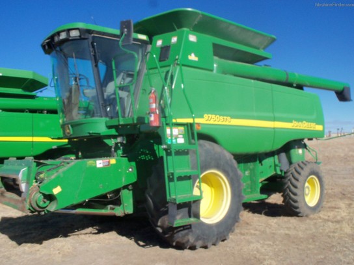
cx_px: 177
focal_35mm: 35
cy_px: 132
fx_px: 358
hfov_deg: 52.6
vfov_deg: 40.7
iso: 80
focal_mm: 6.3
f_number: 5.5
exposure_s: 1/400
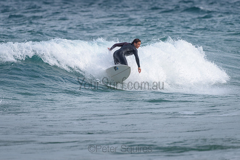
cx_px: 113
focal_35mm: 613
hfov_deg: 3.4
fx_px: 4086
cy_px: 63
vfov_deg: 2.2
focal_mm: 500
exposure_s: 1/2000
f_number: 5.6
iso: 250
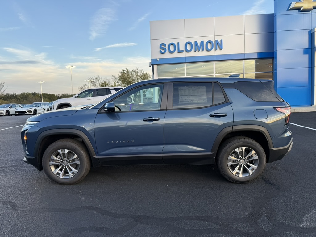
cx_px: 158
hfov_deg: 71.6
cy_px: 118
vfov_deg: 56.8
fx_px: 219
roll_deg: +1.6
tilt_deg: -3.1
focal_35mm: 24
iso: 64
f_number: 1.78
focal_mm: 6.76
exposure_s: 1/170
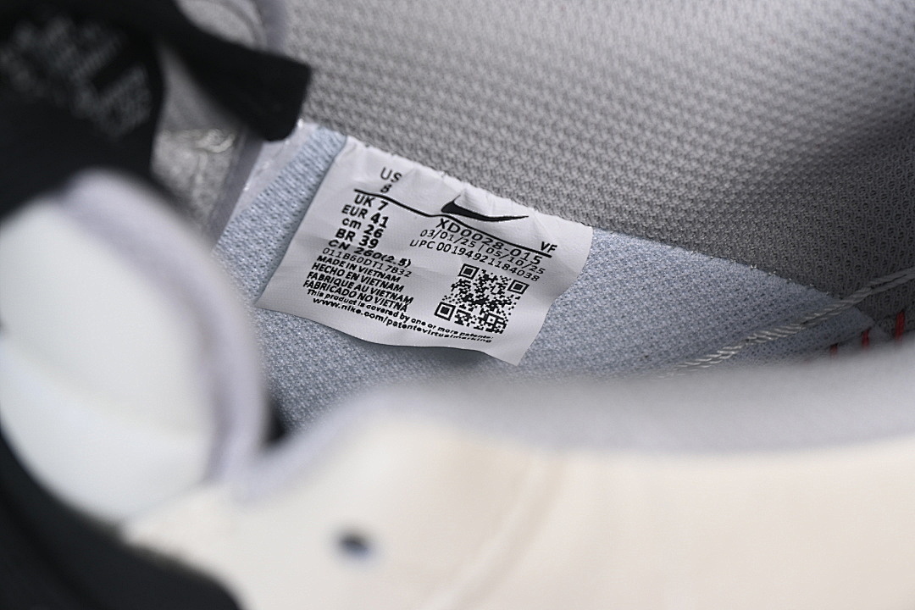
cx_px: 458
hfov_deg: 27.0
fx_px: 1906
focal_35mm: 75
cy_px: 305
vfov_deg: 18.2
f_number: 7.1
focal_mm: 50
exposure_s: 1/80
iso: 160
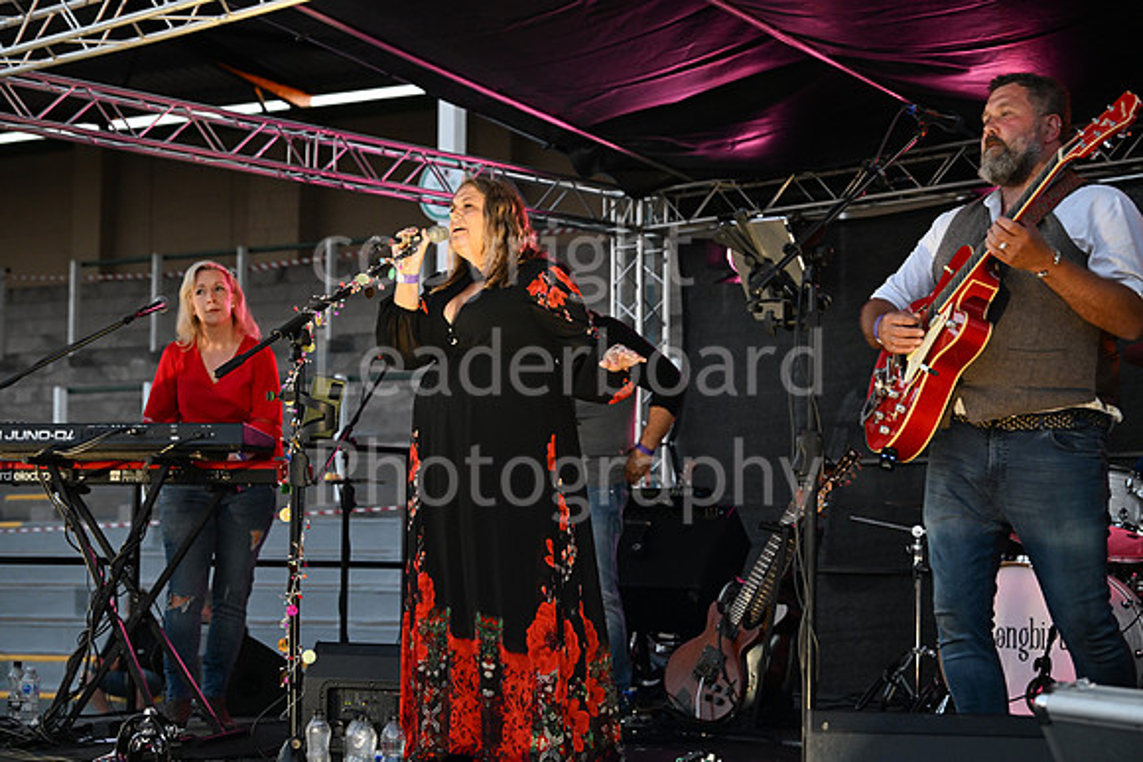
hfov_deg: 28.8
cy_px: 381
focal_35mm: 70
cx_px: 572
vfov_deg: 19.5
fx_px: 2223
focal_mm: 70
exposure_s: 1/400
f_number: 4.5
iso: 1600
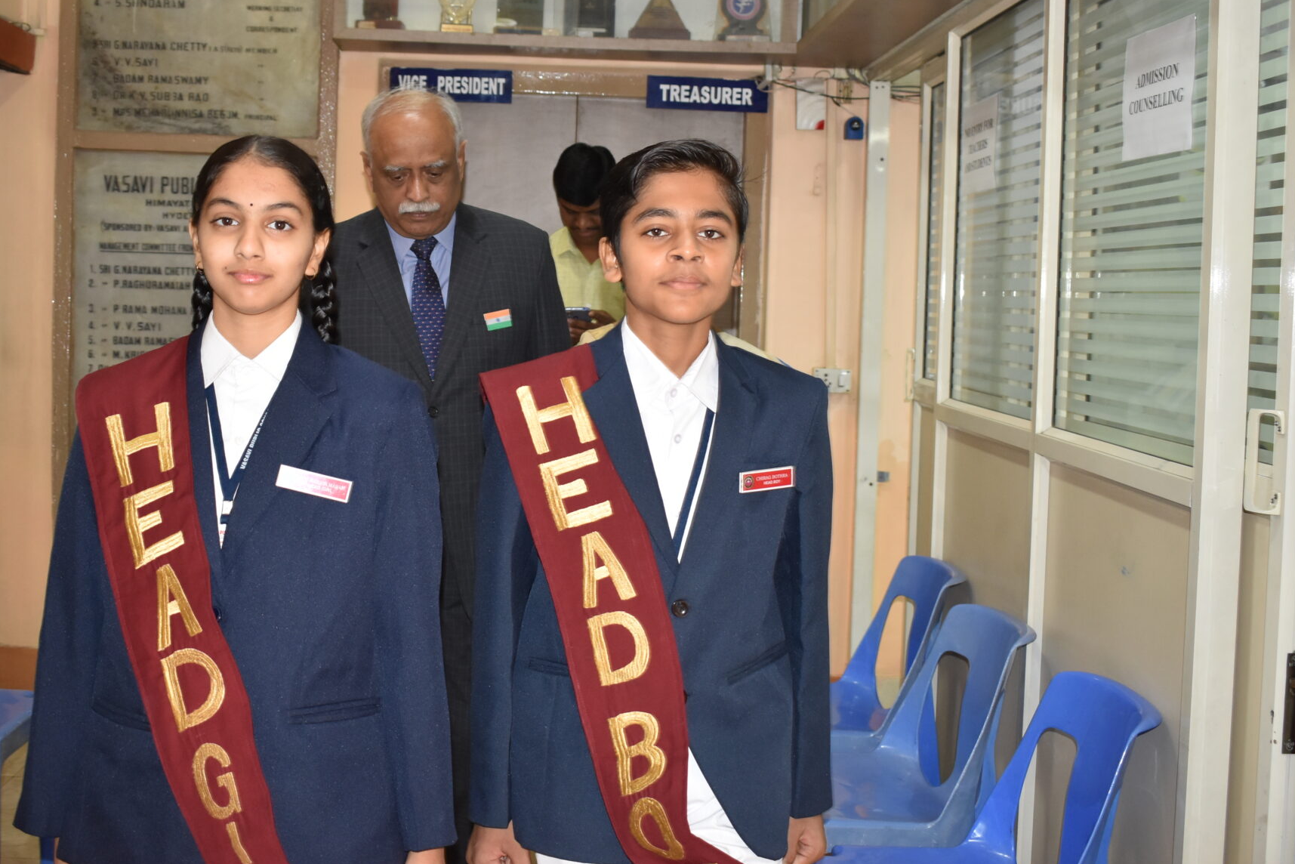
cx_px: 579
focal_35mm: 43
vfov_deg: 31.1
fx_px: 1547
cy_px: 350
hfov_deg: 45.4
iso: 800
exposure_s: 1/60
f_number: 3.8
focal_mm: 24
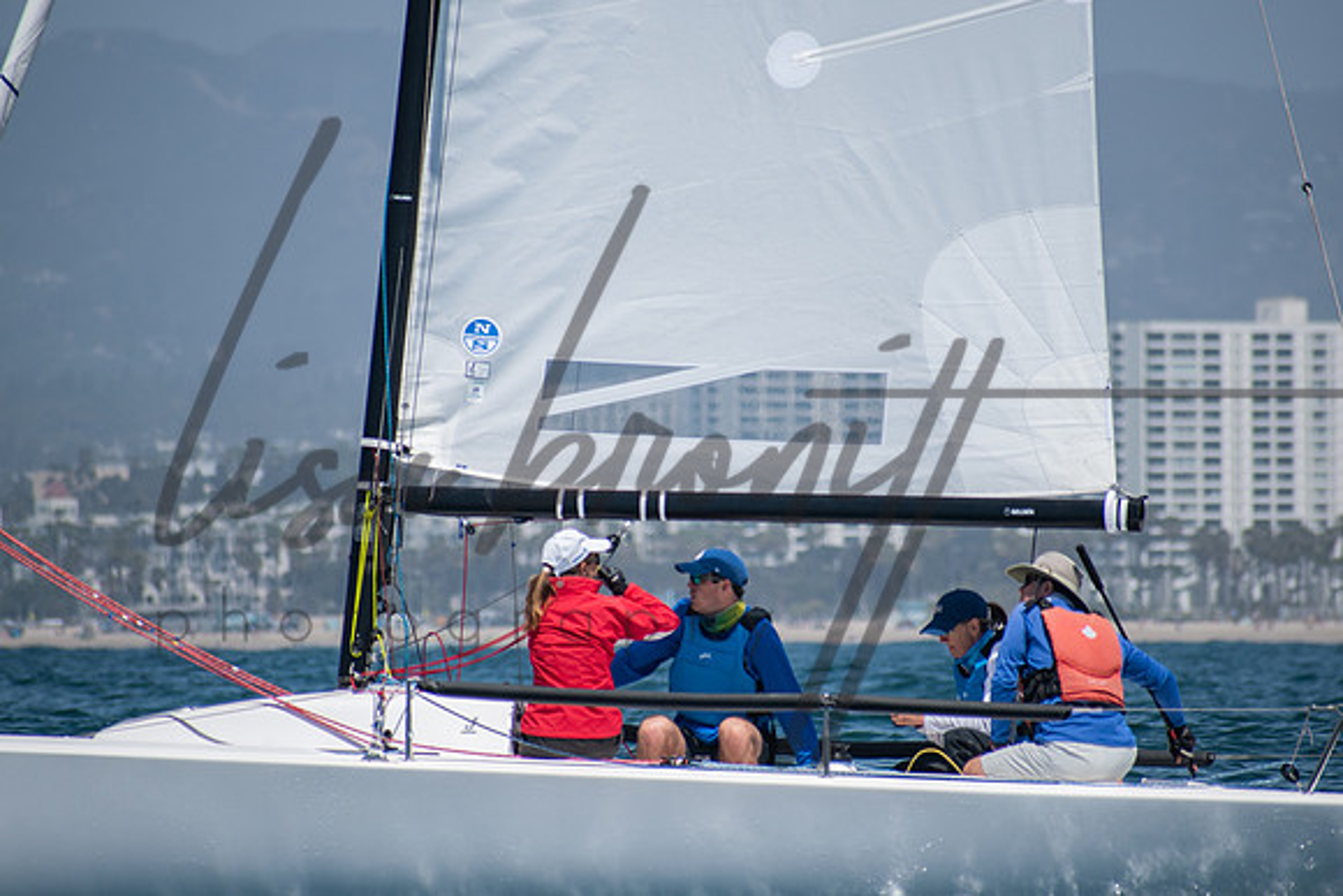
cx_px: 701
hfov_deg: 4.3
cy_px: 446
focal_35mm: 485
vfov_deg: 2.8
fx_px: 18085
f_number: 6.3
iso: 200
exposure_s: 1/1000
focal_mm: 300
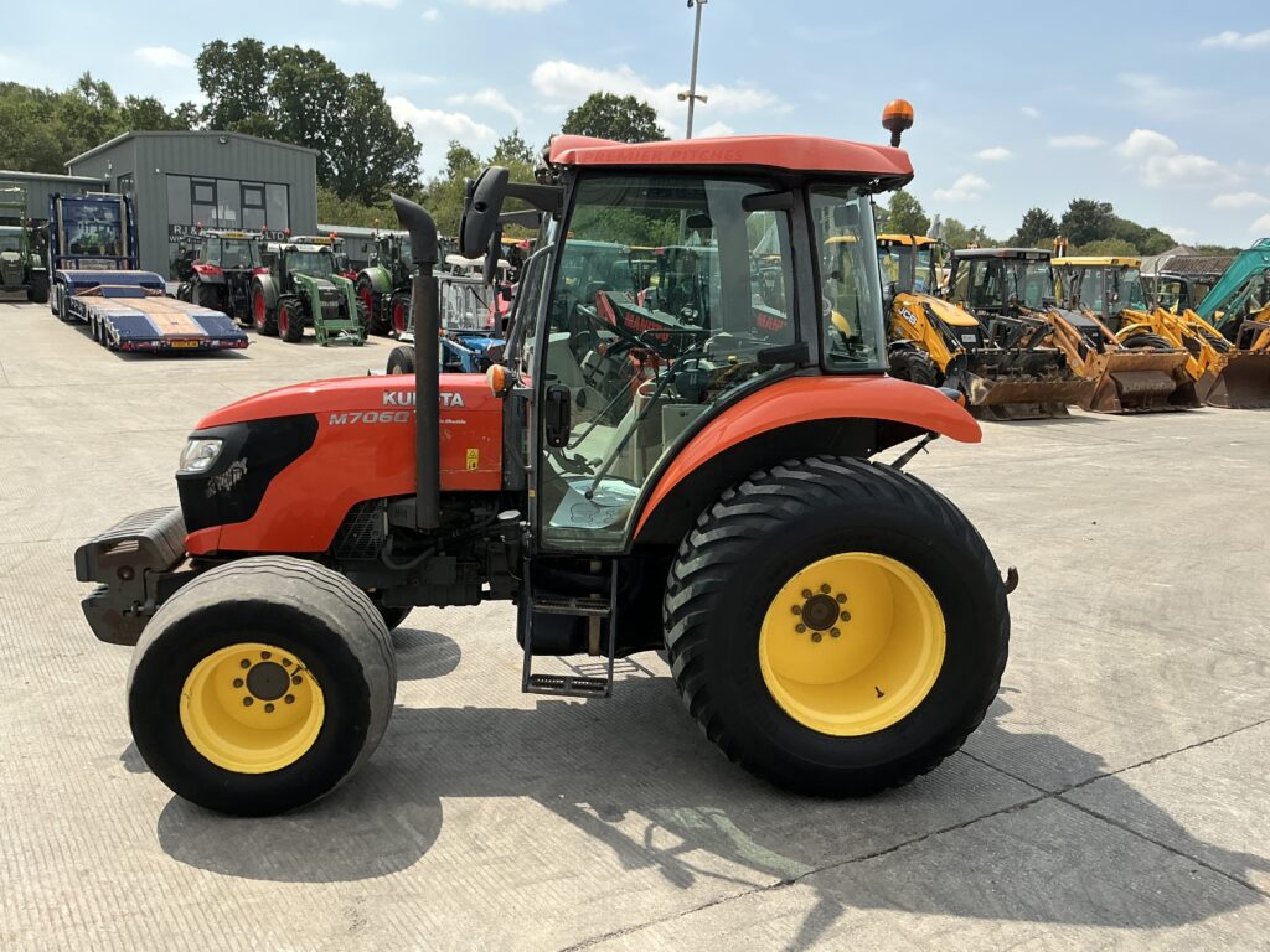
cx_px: 635
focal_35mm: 28
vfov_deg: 49.7
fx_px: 1027
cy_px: 476
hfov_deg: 63.4
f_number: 1.8
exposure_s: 1/1412
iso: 25
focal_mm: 3
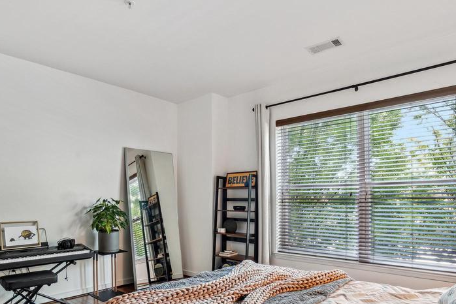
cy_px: 201
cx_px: 213
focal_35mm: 22
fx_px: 279
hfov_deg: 78.5
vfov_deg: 56.1
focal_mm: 10
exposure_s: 1/2
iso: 100
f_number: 7.1
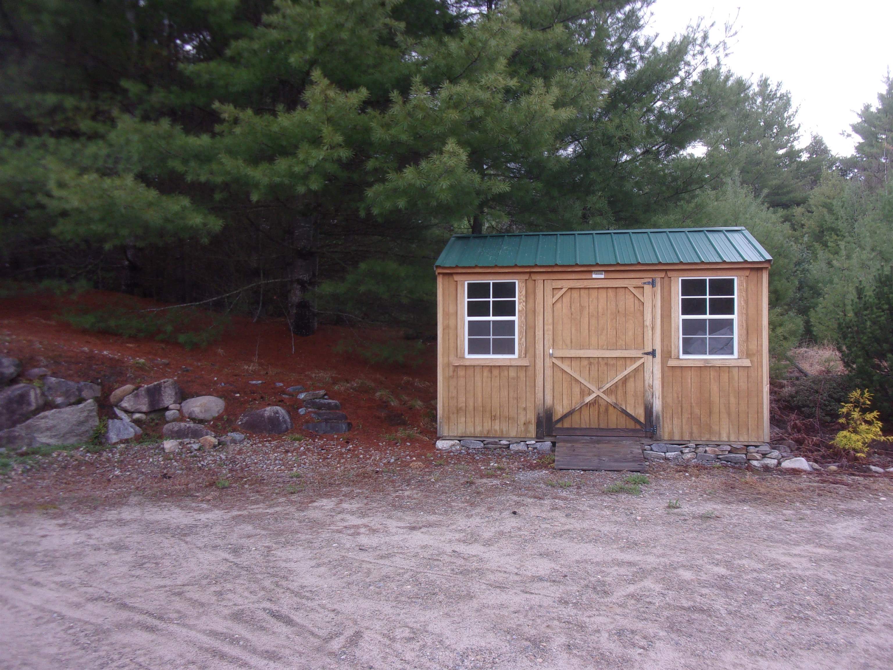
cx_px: 446
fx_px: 722
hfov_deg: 63.4
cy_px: 335
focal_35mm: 28
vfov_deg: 49.7
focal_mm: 5.1
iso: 80
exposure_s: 1/100
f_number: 3.9
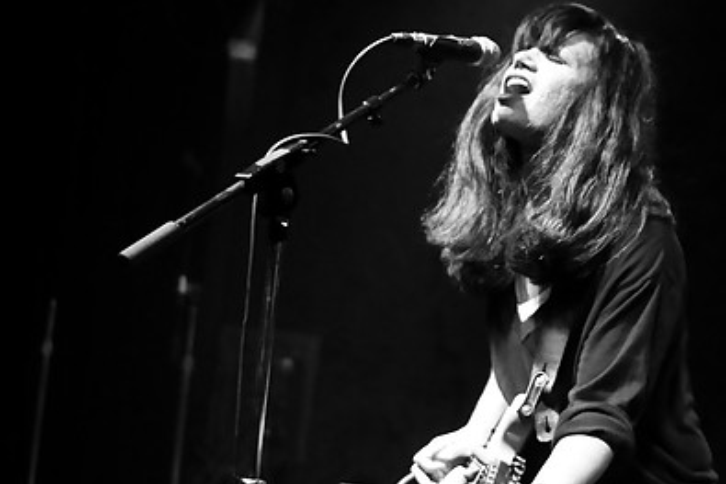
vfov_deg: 20.5
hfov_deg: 30.3
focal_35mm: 66
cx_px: 489
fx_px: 1330
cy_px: 323
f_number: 1.8
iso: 1000
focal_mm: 30
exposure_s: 1/60
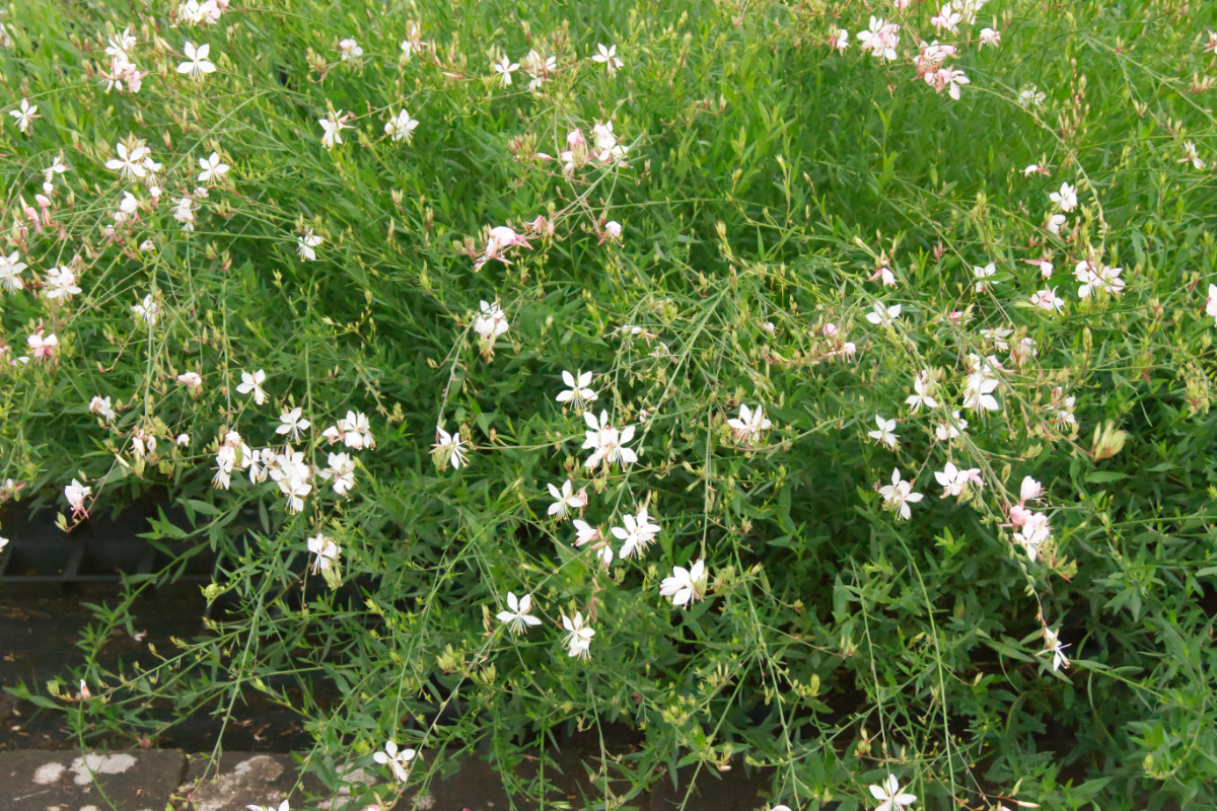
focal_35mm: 60
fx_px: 2028
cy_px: 406
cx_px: 608
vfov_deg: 22.6
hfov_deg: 33.4
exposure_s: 1/320
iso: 3200
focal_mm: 40
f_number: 10
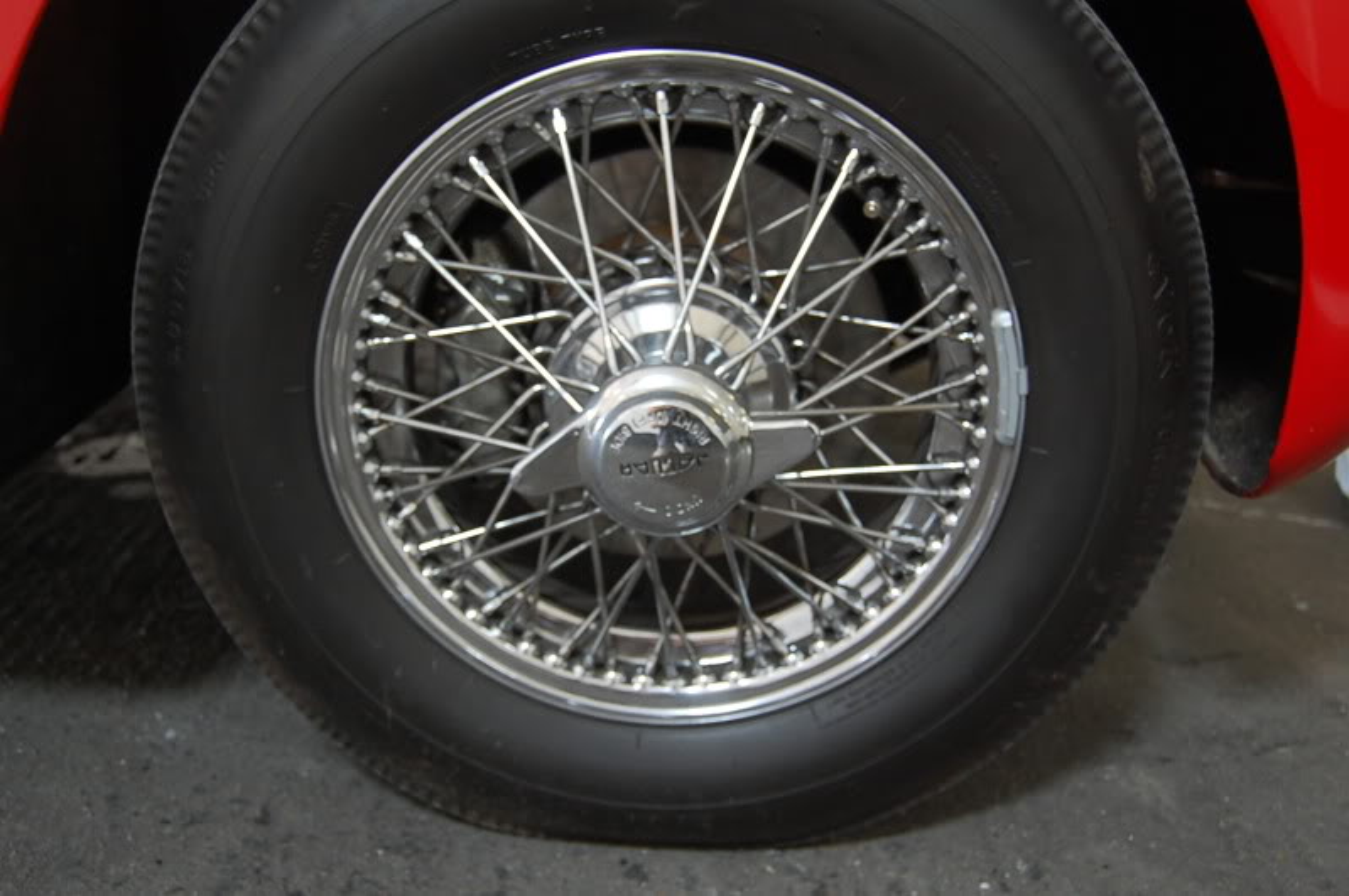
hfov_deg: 53.2
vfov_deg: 36.8
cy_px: 448
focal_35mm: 36
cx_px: 674
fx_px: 1348
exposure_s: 1/30
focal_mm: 24
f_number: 4
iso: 400
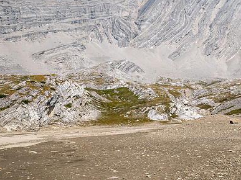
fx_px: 334
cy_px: 83
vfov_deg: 30.2
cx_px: 153
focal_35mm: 48
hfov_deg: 39.4
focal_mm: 16
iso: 200
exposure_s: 1/400
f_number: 8
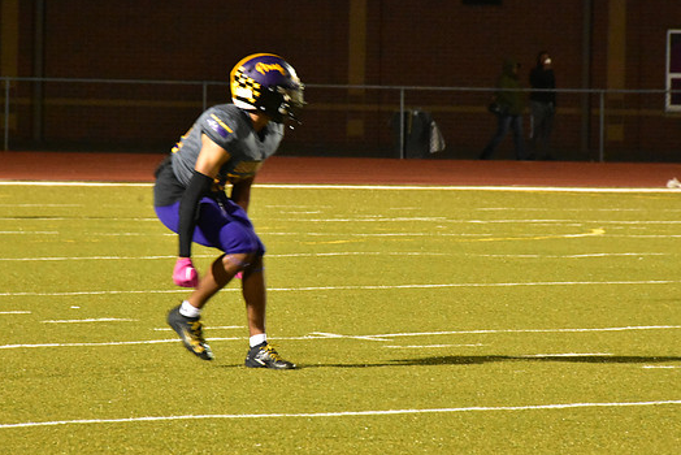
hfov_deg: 6.2
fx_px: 6284
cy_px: 213
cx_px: 340
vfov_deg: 4.1
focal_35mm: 332
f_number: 11
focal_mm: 200
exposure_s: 1/60
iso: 11400
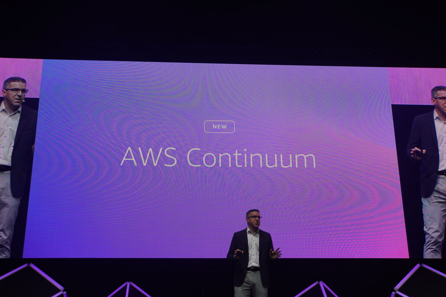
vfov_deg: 30.0
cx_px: 223
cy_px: 148
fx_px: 556
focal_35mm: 45
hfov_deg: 43.7
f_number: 5
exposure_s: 1/80
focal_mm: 29.9
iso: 100
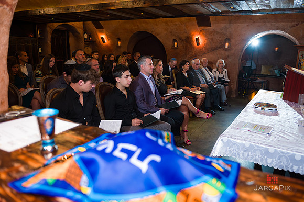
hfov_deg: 70.6
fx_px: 214
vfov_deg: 50.5
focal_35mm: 25
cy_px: 100
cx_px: 158
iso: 1250
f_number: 3.2
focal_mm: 24
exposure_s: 1/200
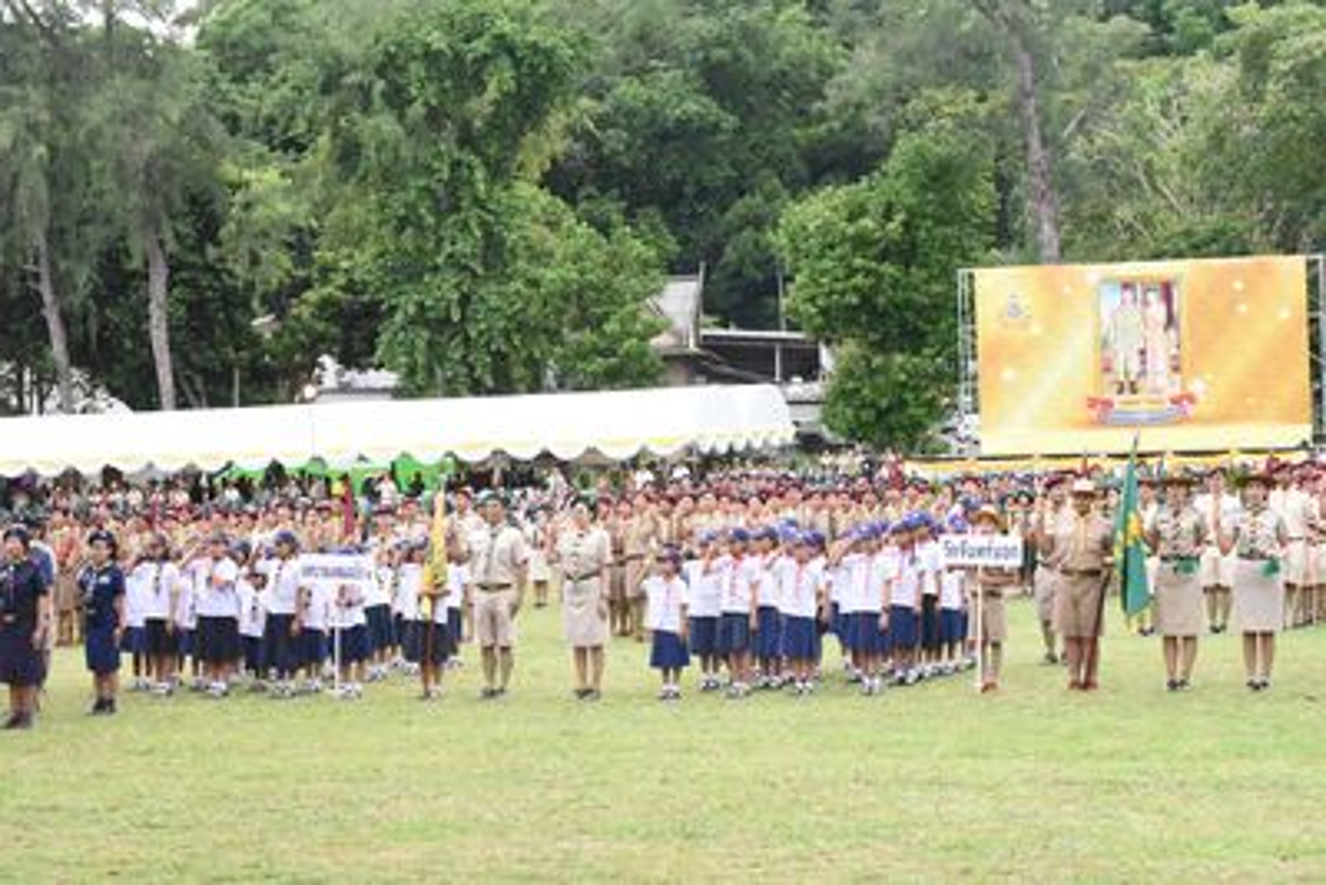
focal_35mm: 70
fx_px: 2579
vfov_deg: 19.5
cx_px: 663
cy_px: 442
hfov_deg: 28.8
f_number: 18
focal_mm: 70
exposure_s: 1/4000
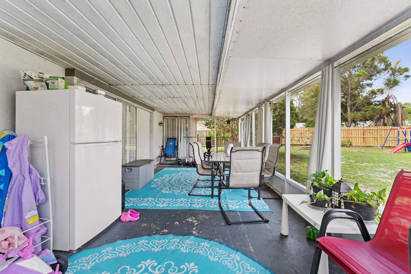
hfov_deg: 104.3
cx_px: 206
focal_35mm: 14
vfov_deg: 81.2
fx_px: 160
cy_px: 137
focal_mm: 14
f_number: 8
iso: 100
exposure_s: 1/3.33
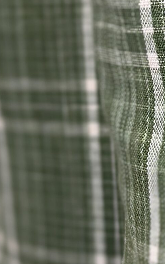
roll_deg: -0.5
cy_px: 73
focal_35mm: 167
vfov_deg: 12.5
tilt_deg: -18.8
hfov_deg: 7.8
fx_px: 1202
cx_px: 164
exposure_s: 1/127
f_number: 1.78
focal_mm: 6.86
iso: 64
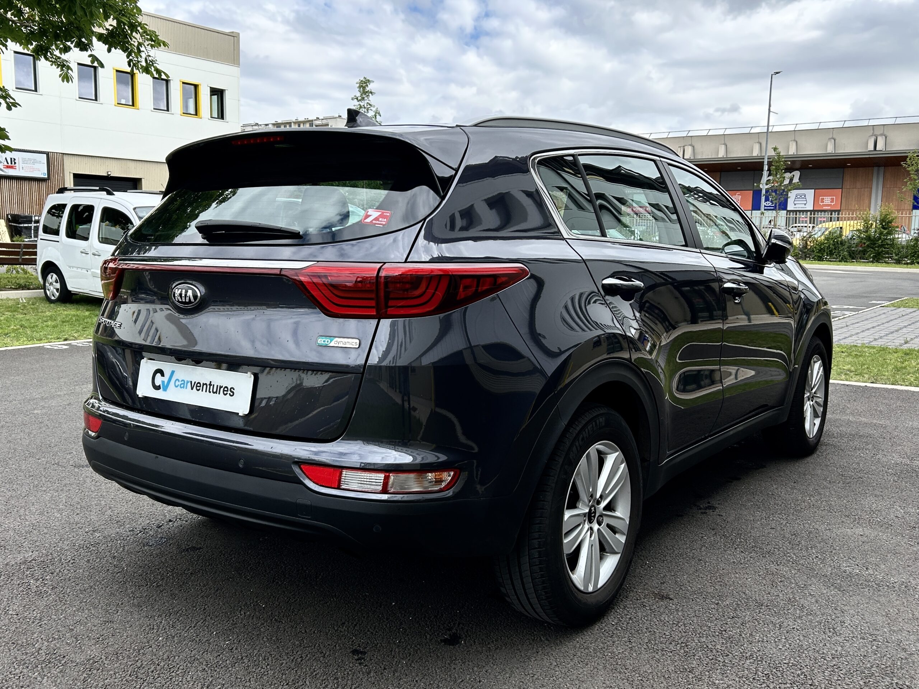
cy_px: 344
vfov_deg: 53.1
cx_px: 460
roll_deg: -1.8
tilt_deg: -4.9
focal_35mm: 26
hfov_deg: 67.3
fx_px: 690
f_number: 1.5
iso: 50
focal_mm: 5.7
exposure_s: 1/1724
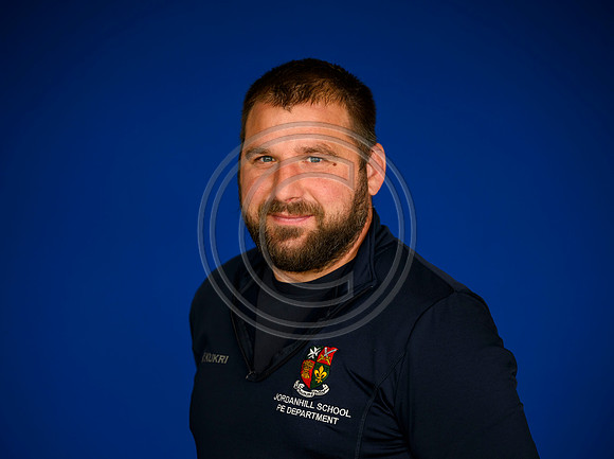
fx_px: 2681
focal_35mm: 151
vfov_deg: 9.8
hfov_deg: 13.1
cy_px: 238
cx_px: 303
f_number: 2.8
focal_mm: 135
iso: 640
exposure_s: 1/160
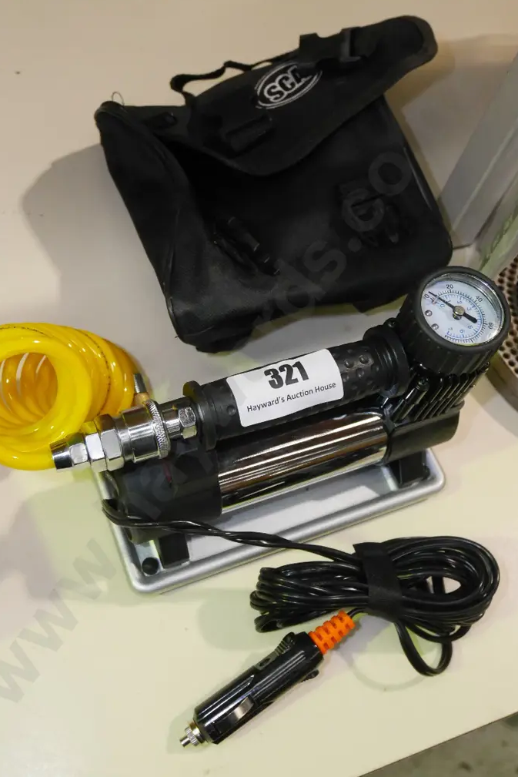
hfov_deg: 35.0
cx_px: 230
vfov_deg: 50.7
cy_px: 386
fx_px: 820
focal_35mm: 38
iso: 3200
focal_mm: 18
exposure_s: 1/160
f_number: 4.2
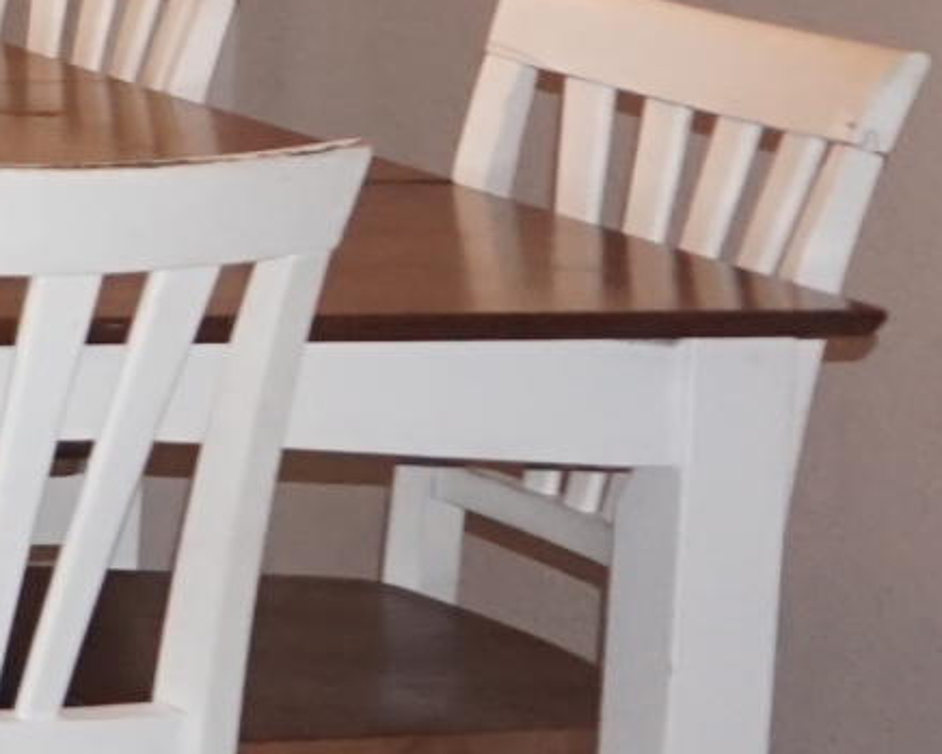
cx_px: -2068
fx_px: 4322
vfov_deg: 9.8
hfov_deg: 9.3
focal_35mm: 155
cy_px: -146
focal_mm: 16
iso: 800
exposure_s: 1/160
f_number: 3.5
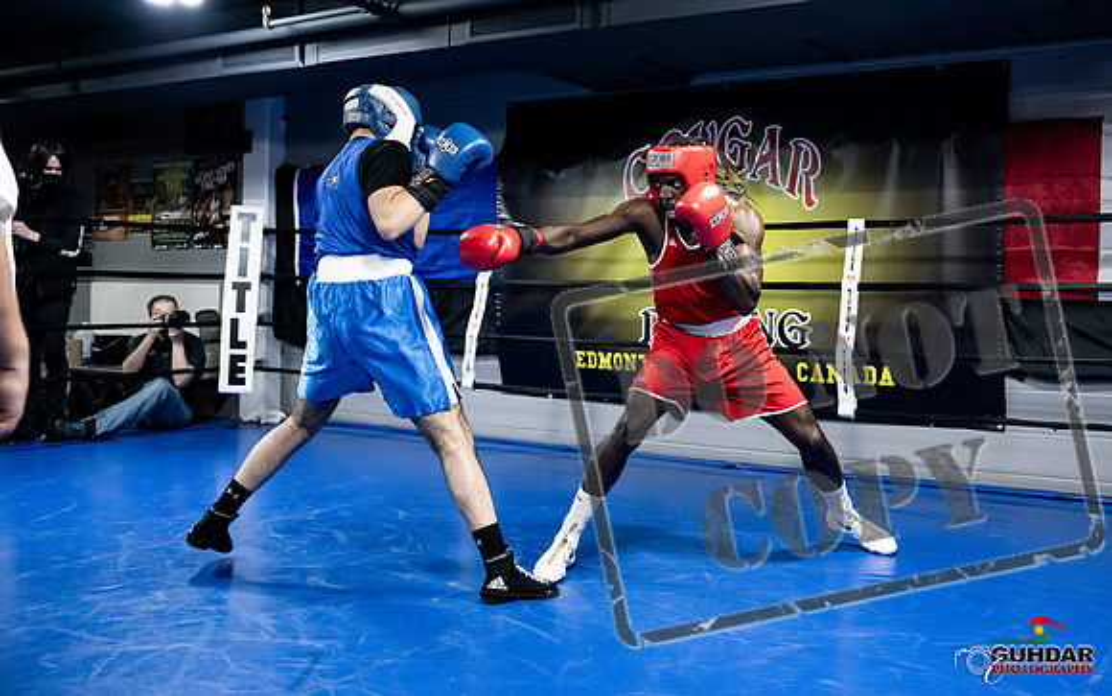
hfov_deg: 52.6
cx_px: 630
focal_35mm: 37
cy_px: 276
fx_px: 1121
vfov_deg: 34.4
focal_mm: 32
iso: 10000
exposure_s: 1/1000
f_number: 2.8
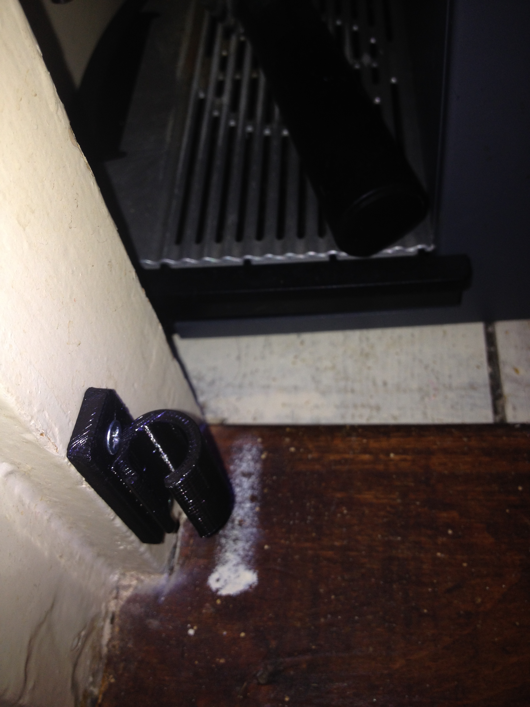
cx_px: 265
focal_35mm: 35
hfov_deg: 40.7
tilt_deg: -55.4
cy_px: 354
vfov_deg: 52.6
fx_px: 715
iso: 50
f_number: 2.4
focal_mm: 4.28
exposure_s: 1/93
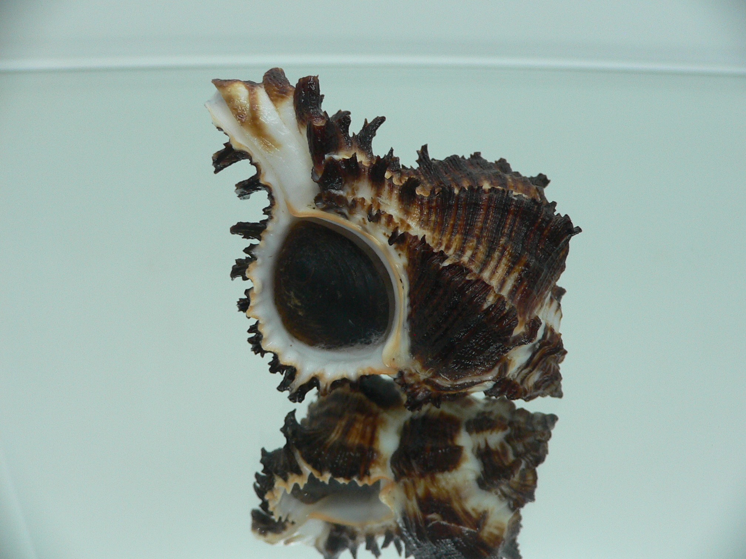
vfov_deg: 40.7
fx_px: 754
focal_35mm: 35
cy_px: 280
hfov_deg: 52.6
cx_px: 373
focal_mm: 4.6
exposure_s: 1/60
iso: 100
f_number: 2.8
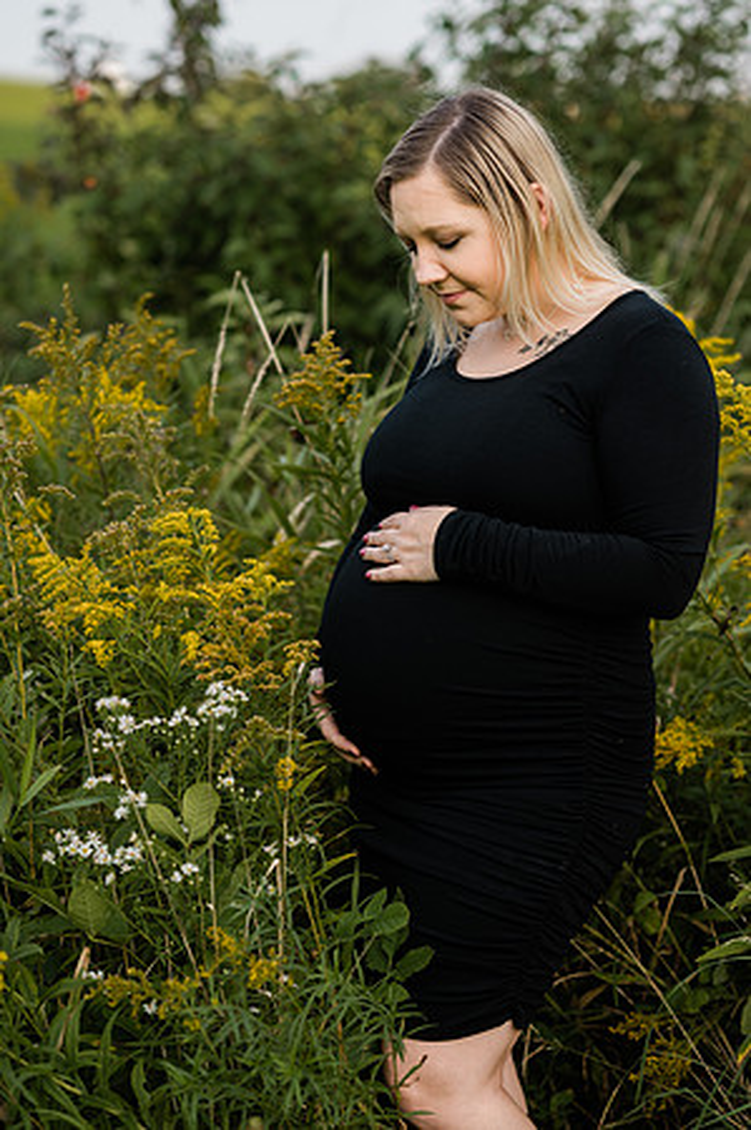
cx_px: 376
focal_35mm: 85
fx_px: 2666
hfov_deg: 16.0
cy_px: 565
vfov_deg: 23.9
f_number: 2.8
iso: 200
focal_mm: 85
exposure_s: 1/640
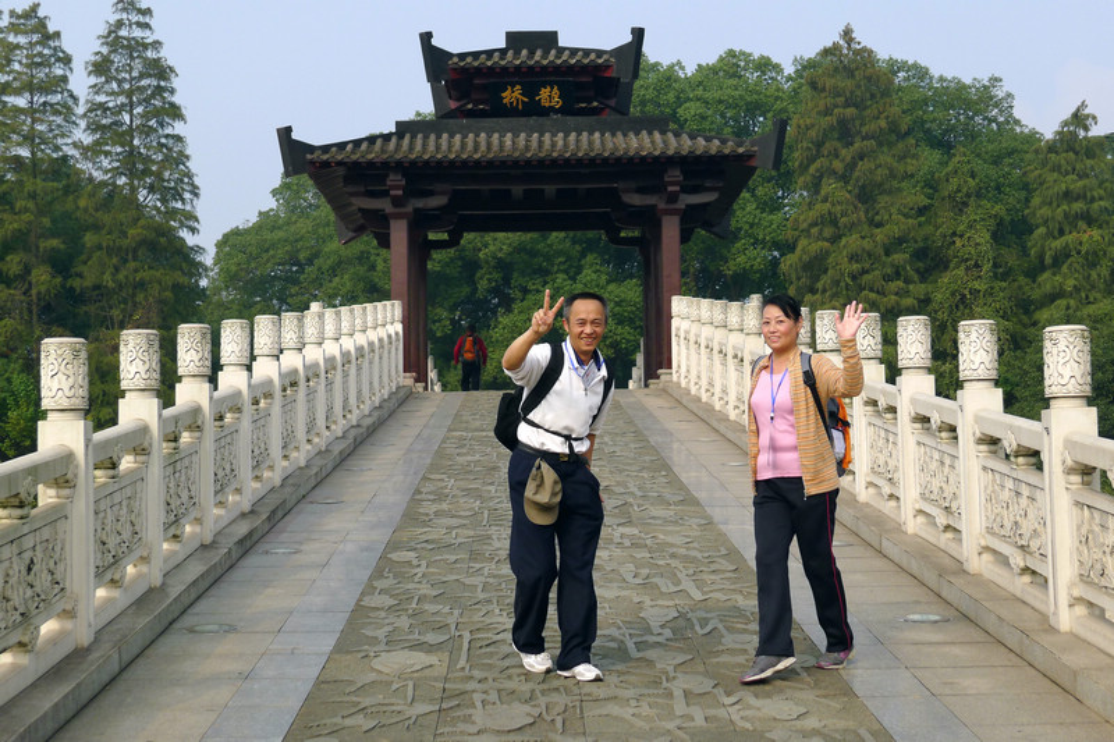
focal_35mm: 70
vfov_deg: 19.4
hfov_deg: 28.8
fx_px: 2166
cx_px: 557
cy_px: 371
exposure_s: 1/1300
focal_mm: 14.9
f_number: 3
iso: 100
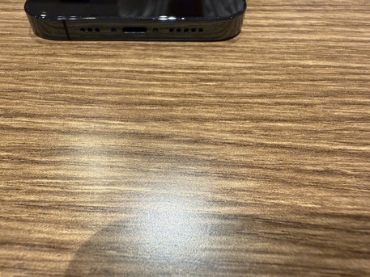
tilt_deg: -50.9
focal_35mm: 24
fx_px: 257
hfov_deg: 71.6
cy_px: 138
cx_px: 185
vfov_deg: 56.8
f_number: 2.2
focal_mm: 2.22
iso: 320
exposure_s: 1/60
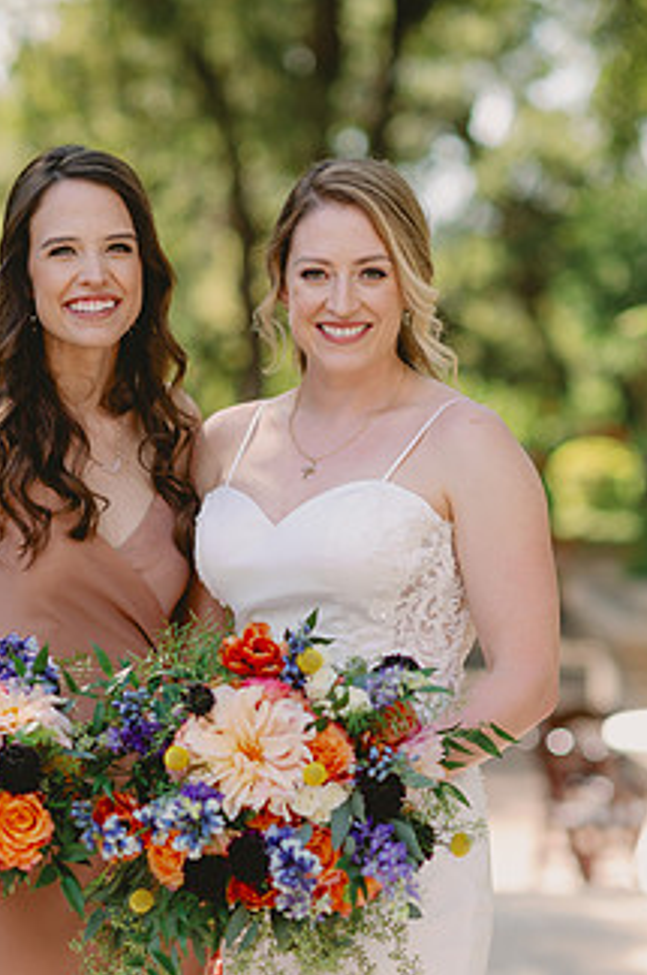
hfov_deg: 11.6
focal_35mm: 118
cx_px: 221
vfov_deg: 17.3
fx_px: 3191
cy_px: 626
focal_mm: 85
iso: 100
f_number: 2.2
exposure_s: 1/640
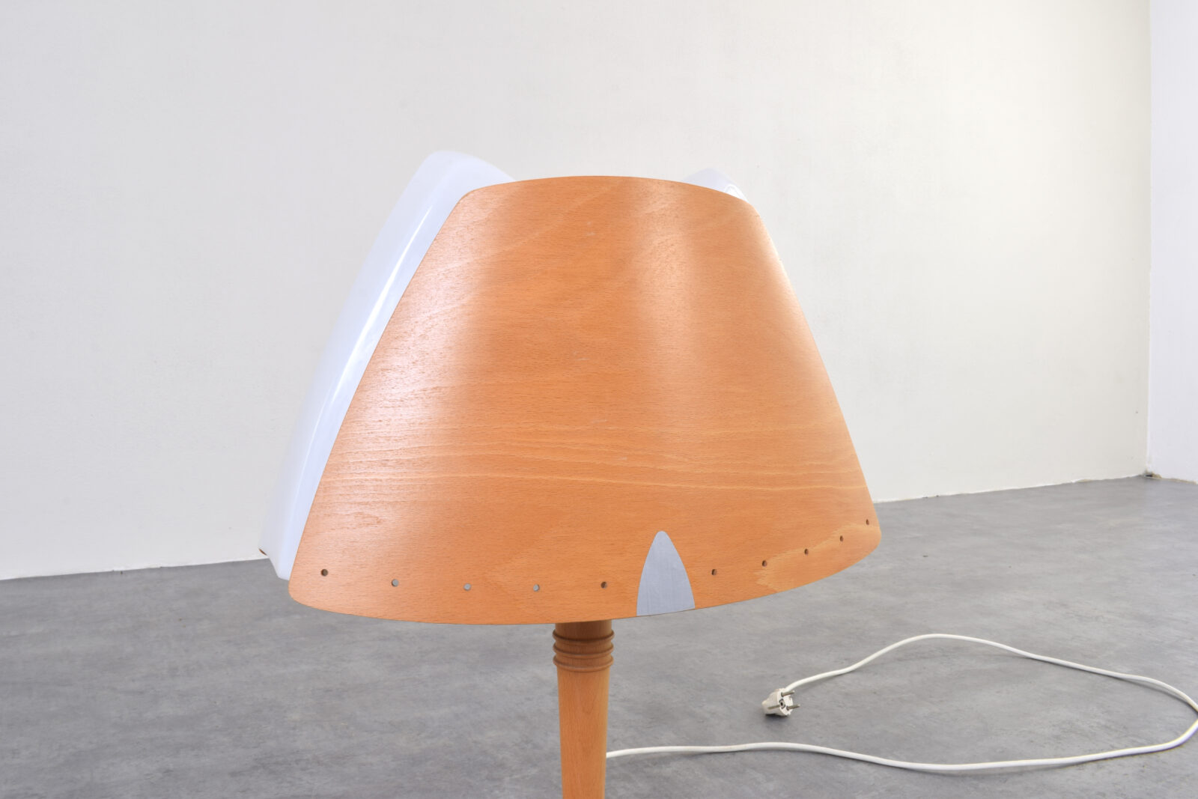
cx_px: 599
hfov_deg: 57.2
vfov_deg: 40.0
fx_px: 1098
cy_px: 400
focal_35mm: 33
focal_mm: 22
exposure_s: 1.6
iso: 100
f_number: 18
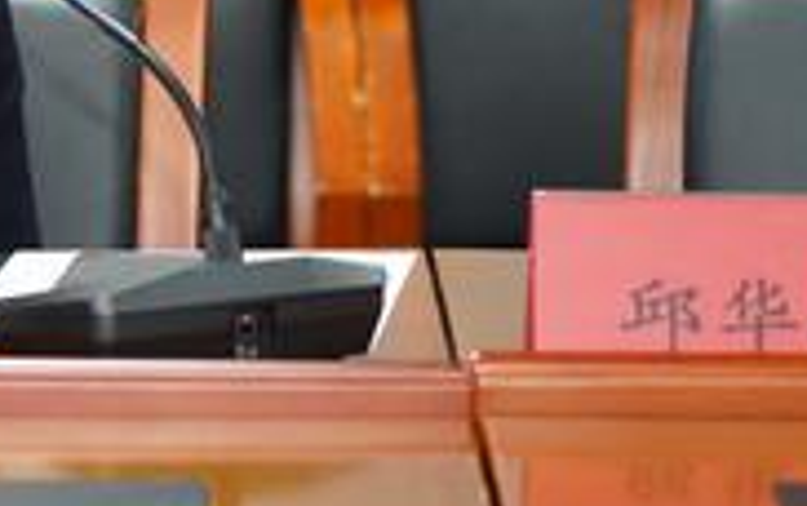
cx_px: -186
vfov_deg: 4.1
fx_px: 7108
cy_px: -7
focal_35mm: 323
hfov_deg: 6.5
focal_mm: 105
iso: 3200
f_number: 4
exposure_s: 1/125
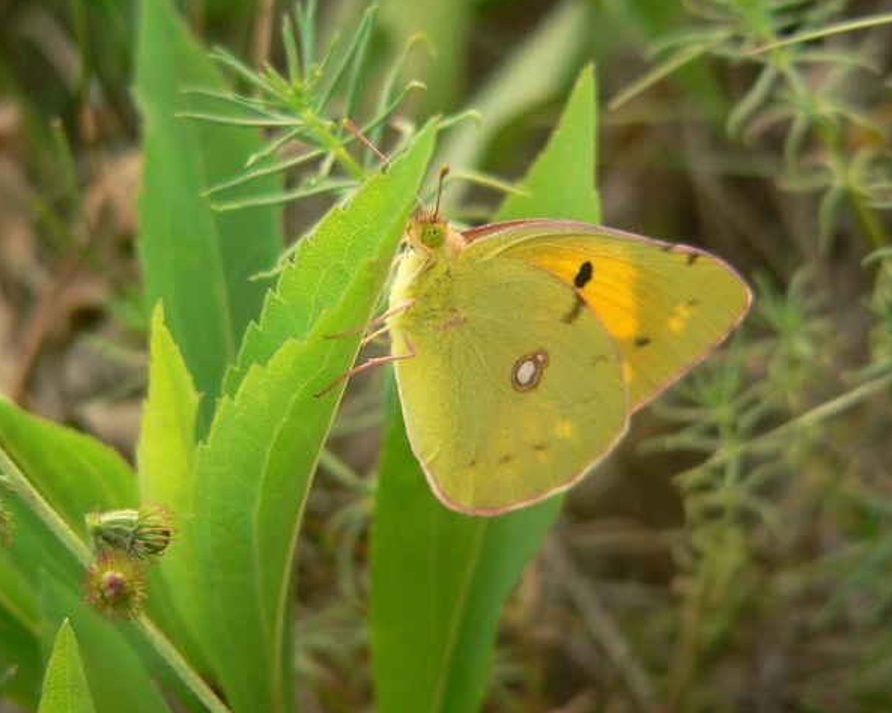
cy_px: 355
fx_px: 2586
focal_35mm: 98
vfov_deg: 15.7
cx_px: 427
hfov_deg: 19.6
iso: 100
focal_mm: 15.5
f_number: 2.8
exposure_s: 1/100
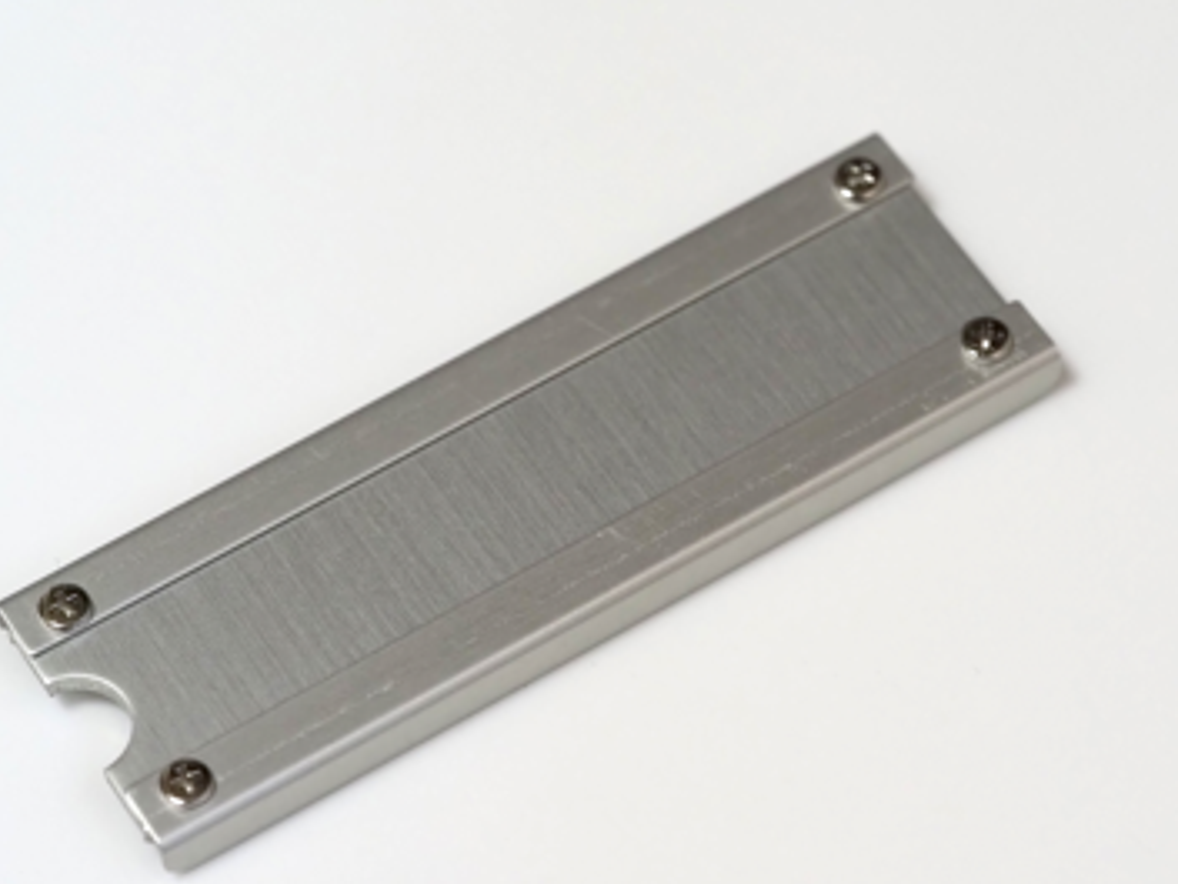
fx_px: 4630
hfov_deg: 14.5
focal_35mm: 136
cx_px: 567
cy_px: 447
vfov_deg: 10.9
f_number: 5
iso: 2000
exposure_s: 1/125
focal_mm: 60
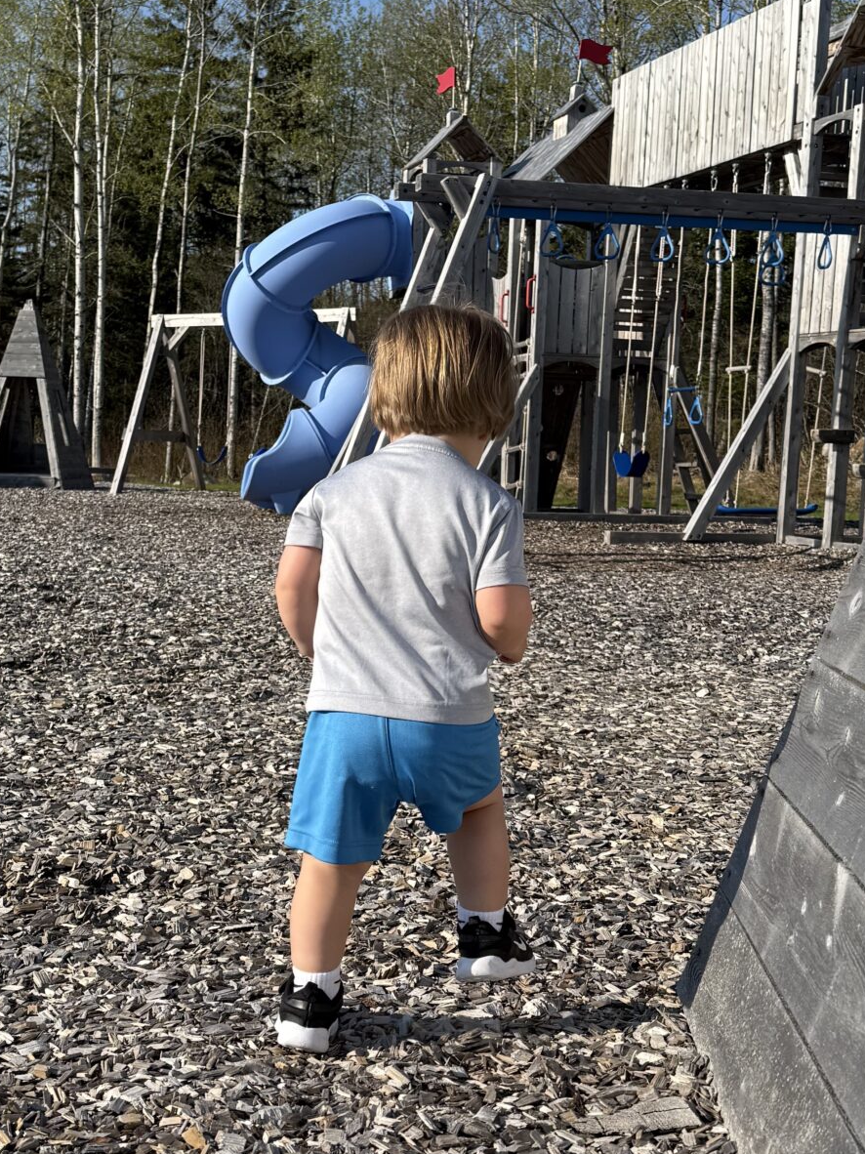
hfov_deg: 27.9
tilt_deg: -5.7
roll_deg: -3.6
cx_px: 331
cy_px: 587
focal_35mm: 52
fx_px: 1733
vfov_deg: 36.8
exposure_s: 1/4405
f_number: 1.78
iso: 80
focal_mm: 6.76
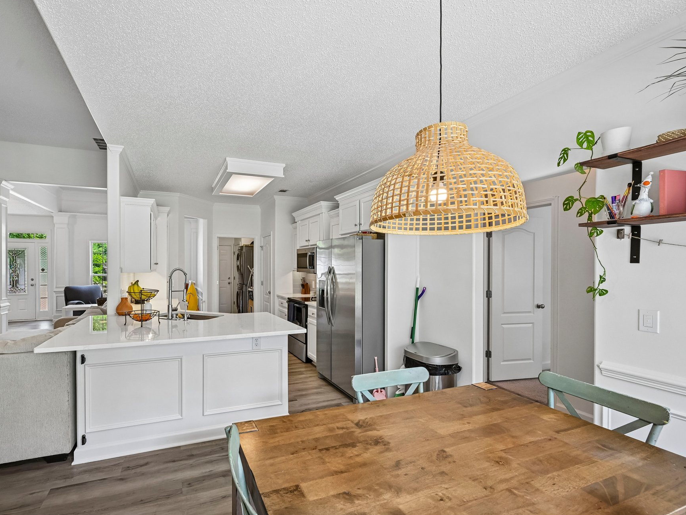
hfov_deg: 93.4
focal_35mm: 16
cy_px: 270
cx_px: 279
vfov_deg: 78.0
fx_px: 317
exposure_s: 1/15
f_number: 8
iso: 250
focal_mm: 14
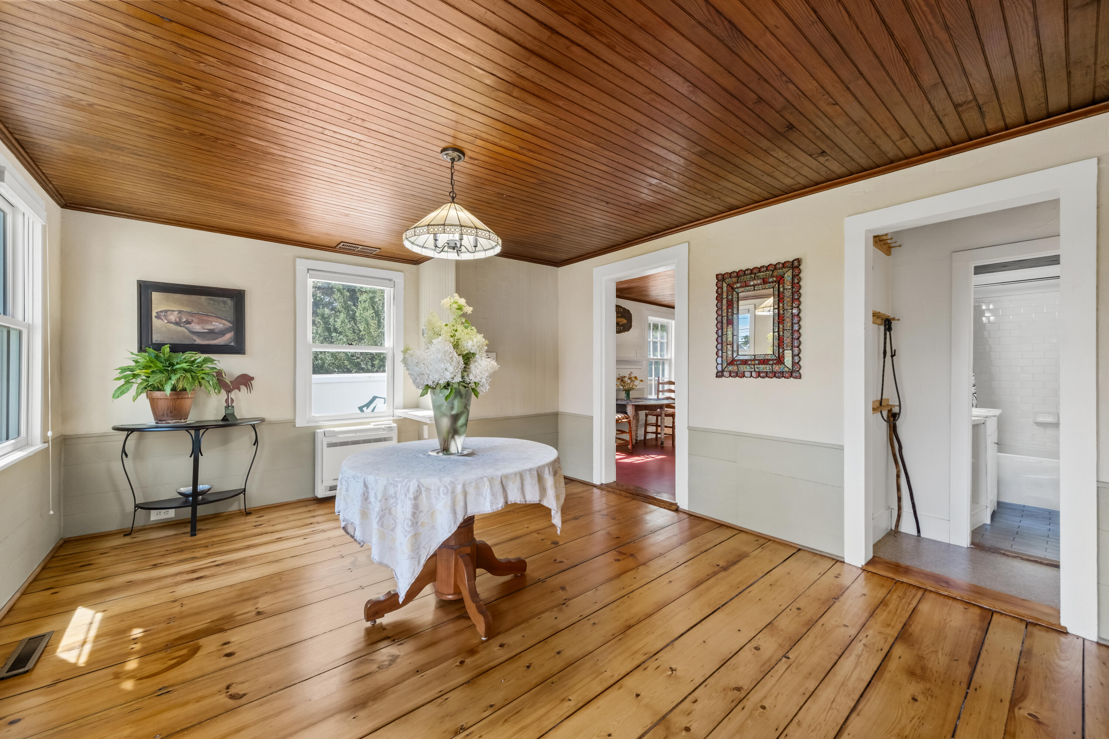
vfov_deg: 85.4
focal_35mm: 13
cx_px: 554
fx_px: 400
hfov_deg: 108.3
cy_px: 370
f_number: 8
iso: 500
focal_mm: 8.9
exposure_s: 1/4
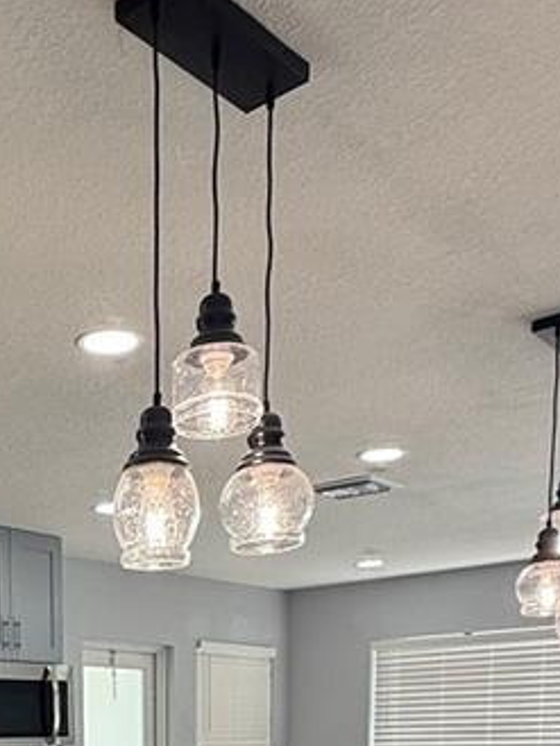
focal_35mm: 51
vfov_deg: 31.2
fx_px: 1099
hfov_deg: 27.2
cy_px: 905
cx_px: 16
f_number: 2.2
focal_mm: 2.22
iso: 64
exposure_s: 1/127
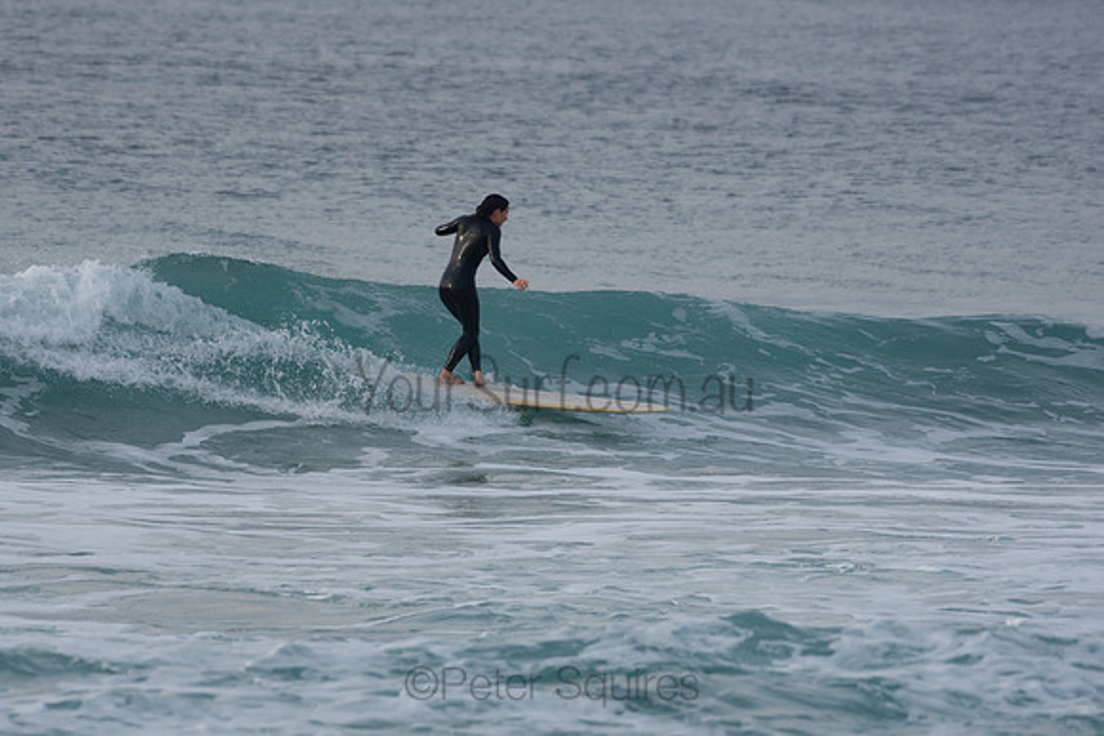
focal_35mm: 480
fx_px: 14723
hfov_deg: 4.3
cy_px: 368
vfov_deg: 2.9
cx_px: 552
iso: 500
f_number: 5.6
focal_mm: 320
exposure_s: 1/2000
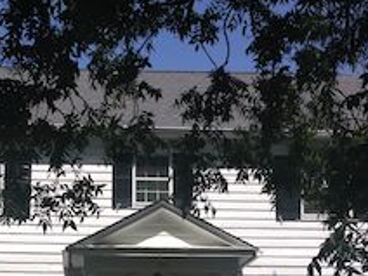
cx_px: 123
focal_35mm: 70
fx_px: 744
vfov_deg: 20.3
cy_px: 279
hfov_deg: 27.6
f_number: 2.4
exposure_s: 1/1869
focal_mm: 4.12
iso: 50
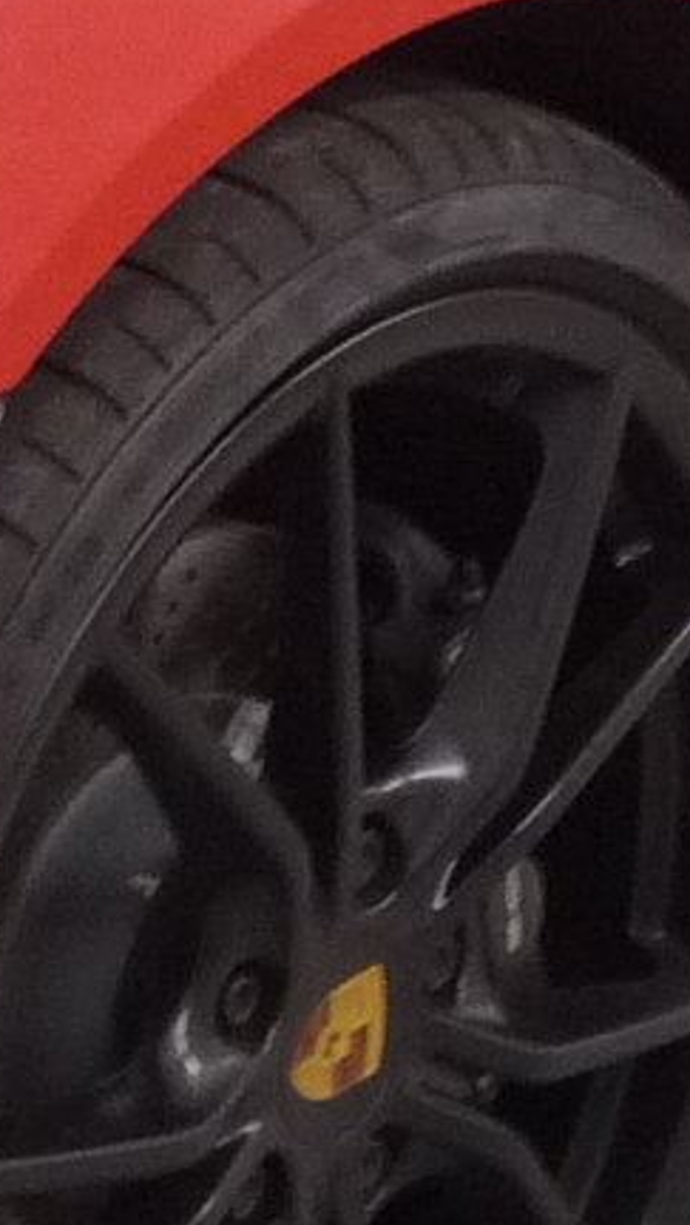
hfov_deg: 6.6
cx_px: -497
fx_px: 5877
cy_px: 327
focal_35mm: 181
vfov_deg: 11.9
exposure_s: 1/30
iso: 200
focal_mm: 4.7
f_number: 3.3
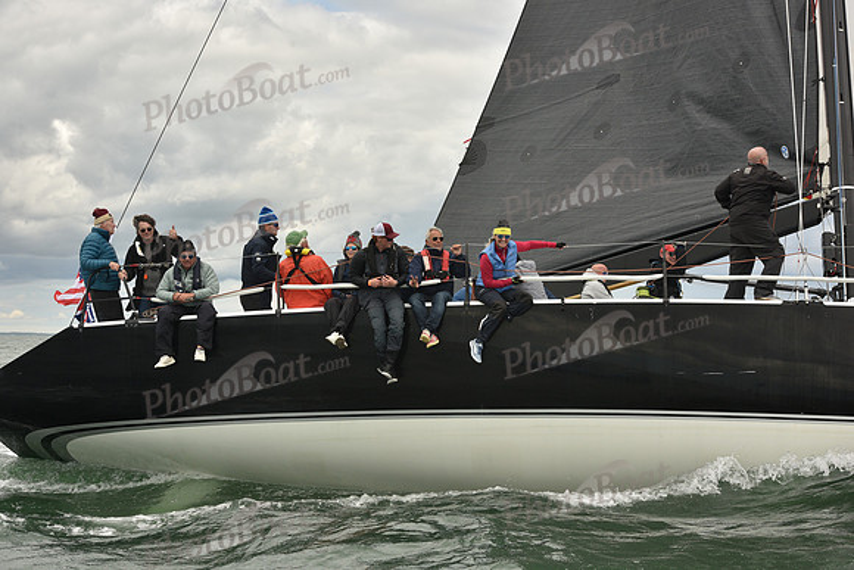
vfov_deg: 19.5
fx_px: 1661
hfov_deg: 28.8
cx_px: 427
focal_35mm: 70
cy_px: 285
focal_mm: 70
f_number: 9
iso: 320
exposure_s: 1/800
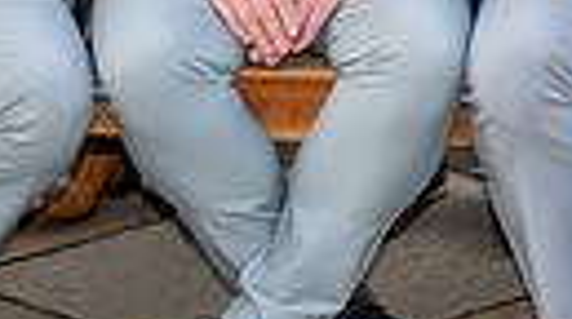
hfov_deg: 8.4
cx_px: 234
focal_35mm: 258
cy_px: -333
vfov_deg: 4.6
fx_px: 3906
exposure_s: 1/100
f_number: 7.1
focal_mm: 43
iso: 200
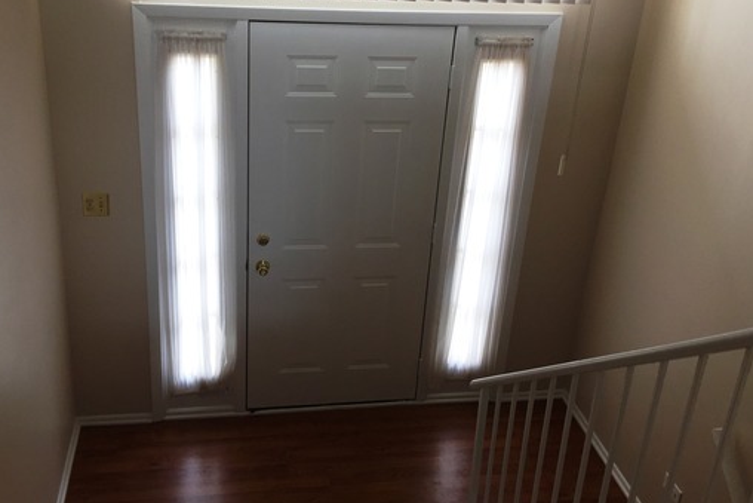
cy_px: 209
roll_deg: -2.9
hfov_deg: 50.6
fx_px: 795
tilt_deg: -23.8
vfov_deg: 35.0
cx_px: 344
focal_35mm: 38
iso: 50
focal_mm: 4.15
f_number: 2.2
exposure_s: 1/120
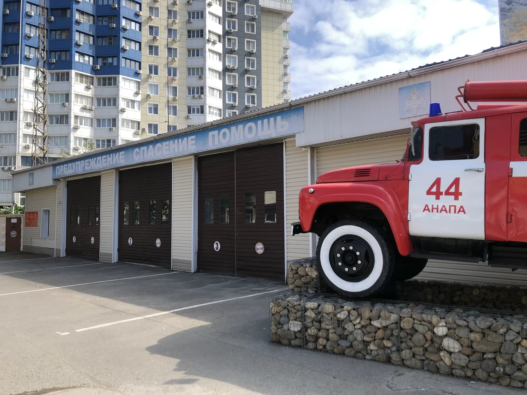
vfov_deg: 49.7
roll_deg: +0.1
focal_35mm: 28
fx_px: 426
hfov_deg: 63.4
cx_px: 264
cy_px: 198
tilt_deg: +3.3
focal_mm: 3.99
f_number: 1.8
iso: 20
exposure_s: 1/1372
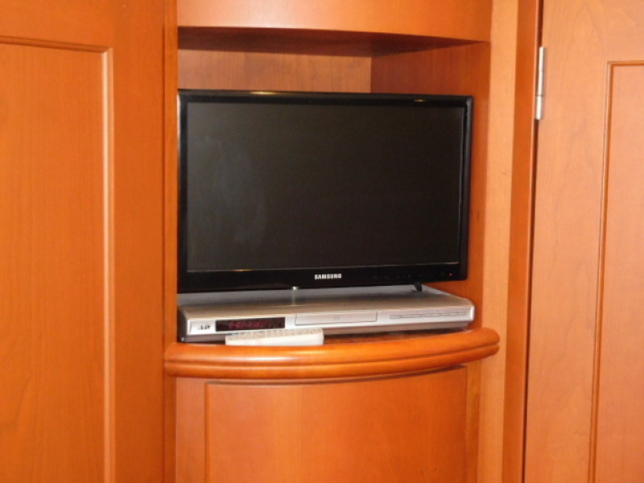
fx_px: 1023
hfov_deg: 34.9
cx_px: 322
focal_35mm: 55
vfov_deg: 26.6
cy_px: 242
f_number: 4.2
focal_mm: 9.8
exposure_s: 1/30
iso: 640
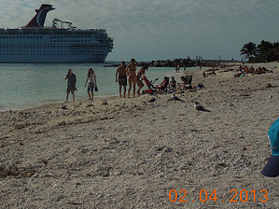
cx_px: 21
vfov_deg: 21.3
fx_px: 548
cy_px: 36
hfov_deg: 27.4
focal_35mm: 68
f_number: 7.4
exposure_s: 1/1250
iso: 100
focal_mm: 6.3
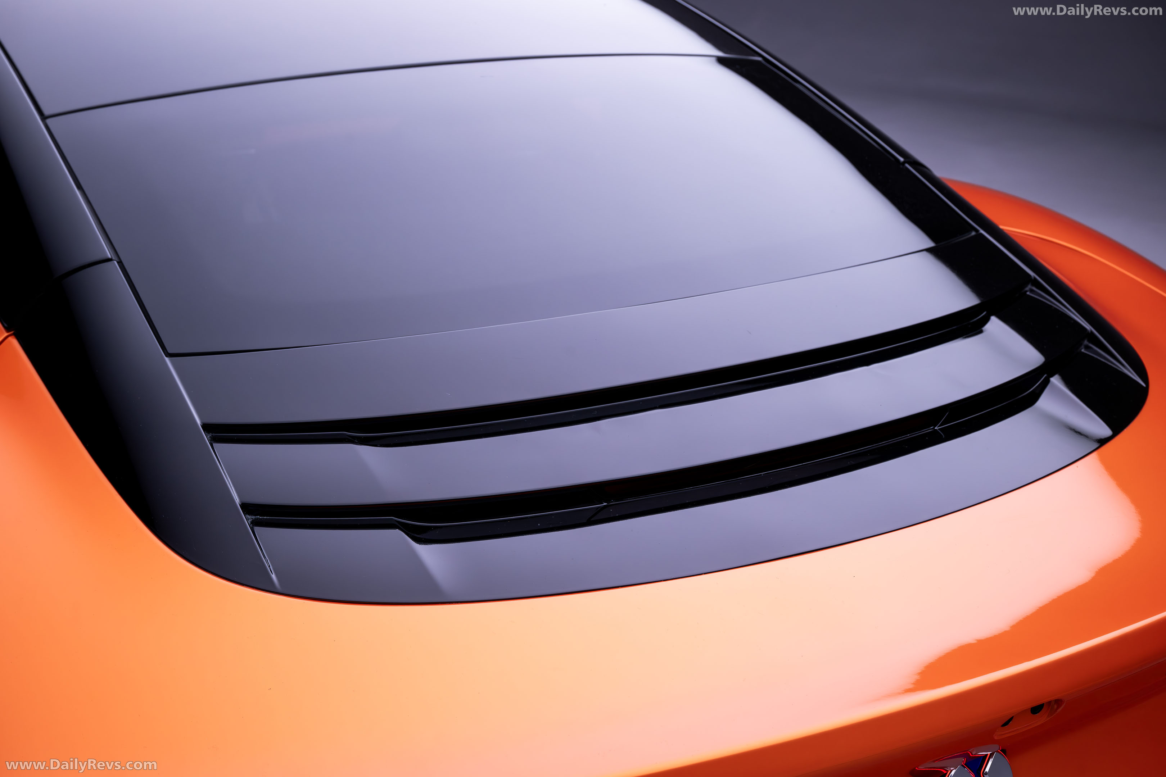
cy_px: 388
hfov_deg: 47.4
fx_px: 1328
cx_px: 583
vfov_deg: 32.6
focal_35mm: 41
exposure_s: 1/80
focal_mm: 41
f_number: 8
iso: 400
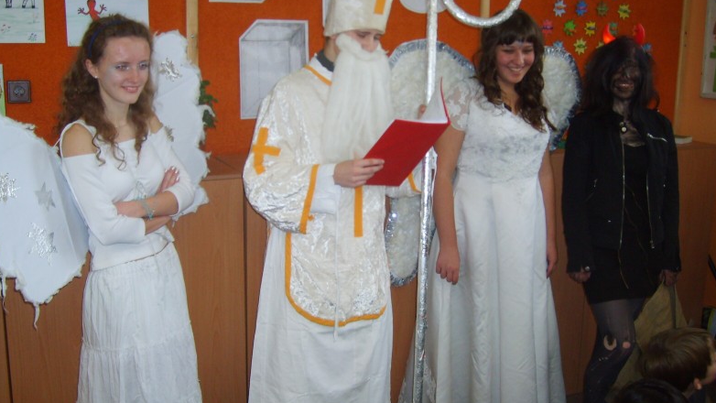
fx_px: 740
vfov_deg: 30.4
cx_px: 355
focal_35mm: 39
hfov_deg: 51.6
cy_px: 190
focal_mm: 5.8
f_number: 2.8
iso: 100
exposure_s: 1/45
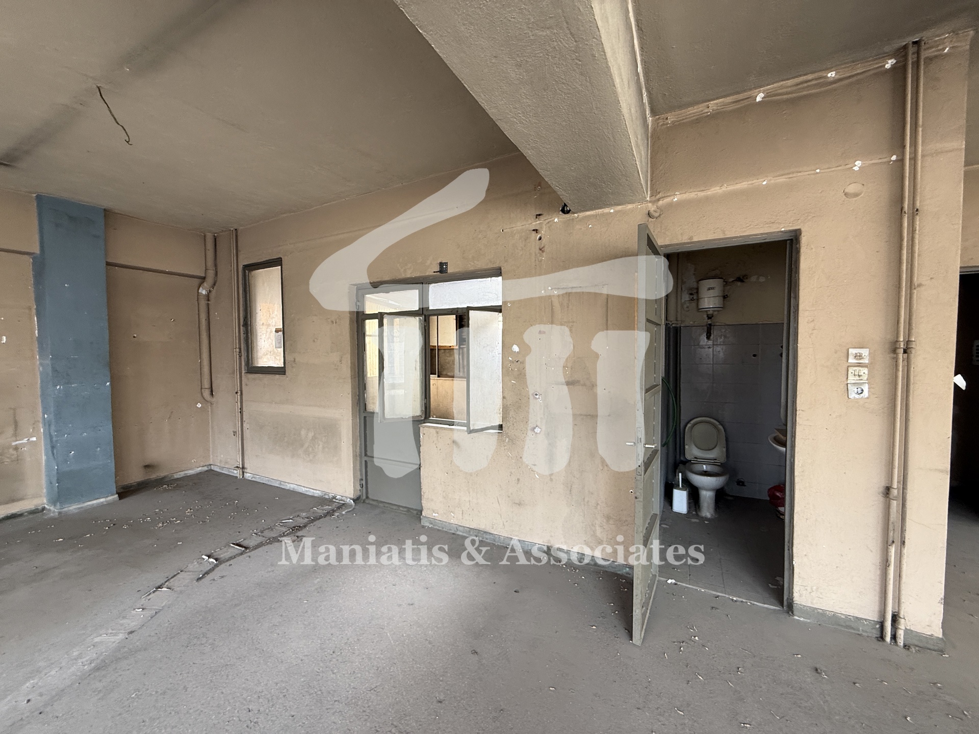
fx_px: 396
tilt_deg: -1.7
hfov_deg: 102.1
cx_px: 490
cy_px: 367
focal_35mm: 14
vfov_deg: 85.7
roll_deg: -0.2
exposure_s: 1/99
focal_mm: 2.22
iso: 125
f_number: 2.2
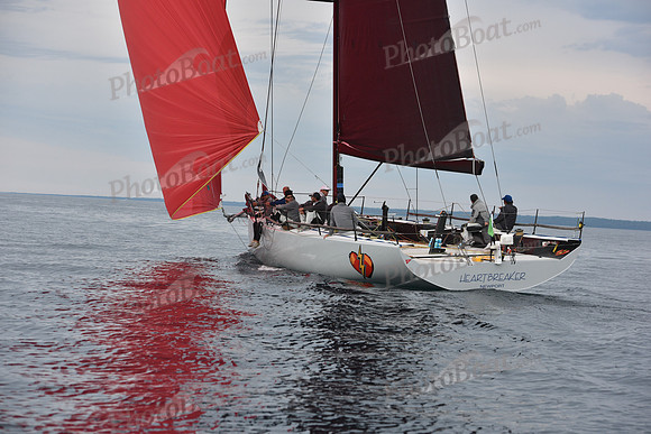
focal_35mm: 105
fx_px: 1899
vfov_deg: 13.0
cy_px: 217
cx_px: 326
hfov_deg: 19.5
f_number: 5
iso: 250
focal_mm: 105
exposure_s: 1/800
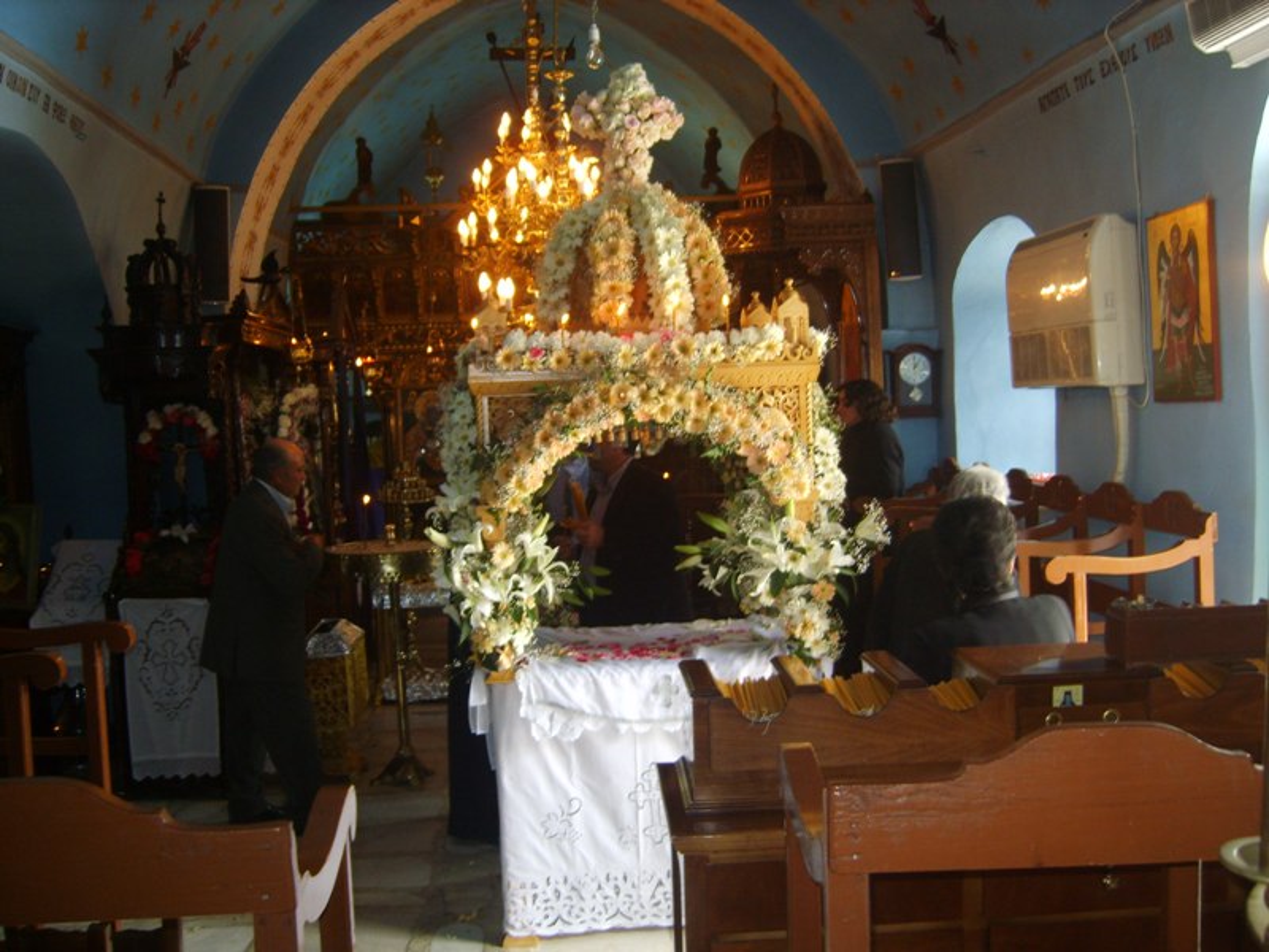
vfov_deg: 40.7
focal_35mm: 35
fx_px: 1283
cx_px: 634
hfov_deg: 52.6
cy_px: 476
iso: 100
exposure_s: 1/30
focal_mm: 7.4
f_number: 2.8
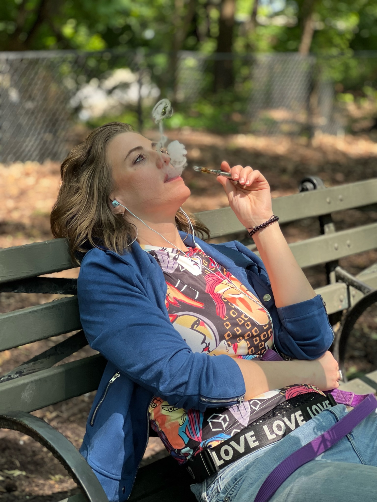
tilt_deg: -11.4
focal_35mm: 77
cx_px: 188
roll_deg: -3.5
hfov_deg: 19.1
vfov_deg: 25.3
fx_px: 1118
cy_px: 251
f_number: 2.8
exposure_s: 1/121
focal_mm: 9
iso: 50
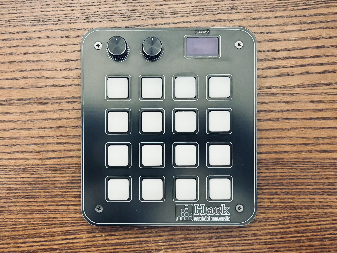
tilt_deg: -89.2
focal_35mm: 26
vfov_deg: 53.1
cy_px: 126
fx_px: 253
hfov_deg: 67.3
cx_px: 168
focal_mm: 5.96
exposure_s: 1/25
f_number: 1.6
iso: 500
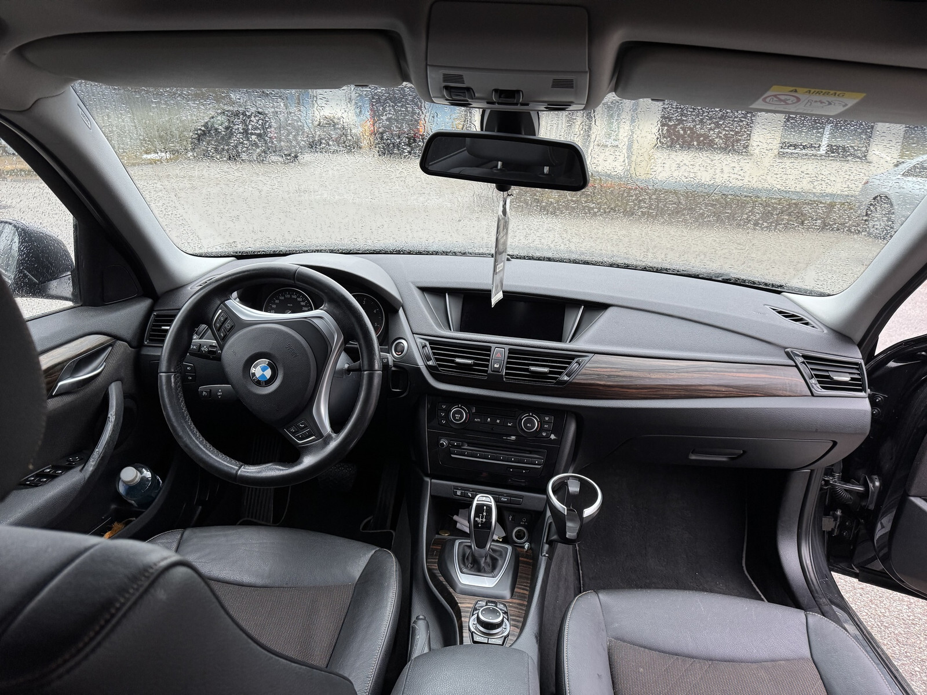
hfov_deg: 71.6
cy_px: 348
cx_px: 464
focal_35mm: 24
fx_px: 643
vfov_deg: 56.8
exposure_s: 1/60
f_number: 1.78
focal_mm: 6.76
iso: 250
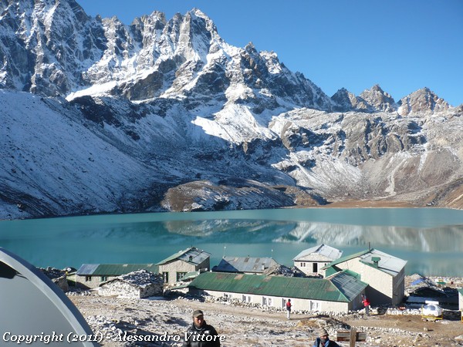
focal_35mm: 35
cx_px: 232
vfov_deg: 40.7
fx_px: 468
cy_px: 174
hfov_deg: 52.6
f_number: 8
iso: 100
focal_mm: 5.8
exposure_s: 1/160
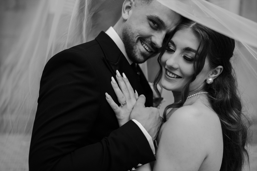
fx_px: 250
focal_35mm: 35
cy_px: 86
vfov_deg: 37.9
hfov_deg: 54.4
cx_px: 128
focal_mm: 35
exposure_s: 1/400
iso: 100
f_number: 1.8
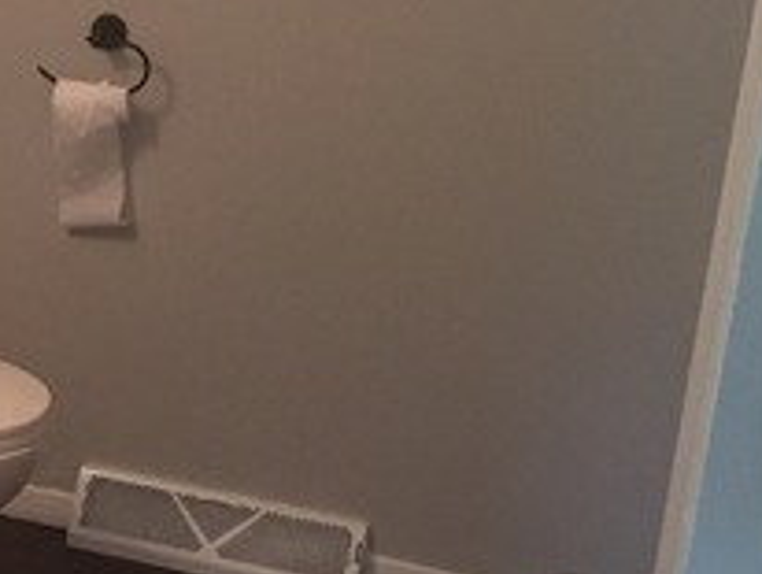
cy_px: 196
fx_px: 1983
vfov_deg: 16.4
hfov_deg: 20.2
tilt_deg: -18.1
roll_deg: -0.4
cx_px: -192
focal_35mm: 90
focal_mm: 4.15
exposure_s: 1/30
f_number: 2.2
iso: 160
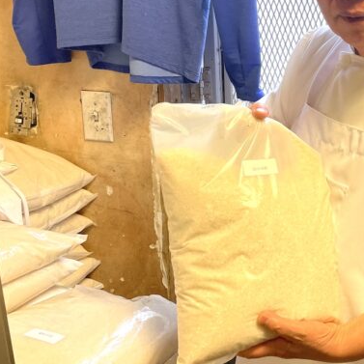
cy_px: 132
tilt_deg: -14.9
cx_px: 360
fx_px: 619
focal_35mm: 52
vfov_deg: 32.6
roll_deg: -1.4
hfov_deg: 30.6
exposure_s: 1/66
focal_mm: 4.2
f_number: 1.6
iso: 64
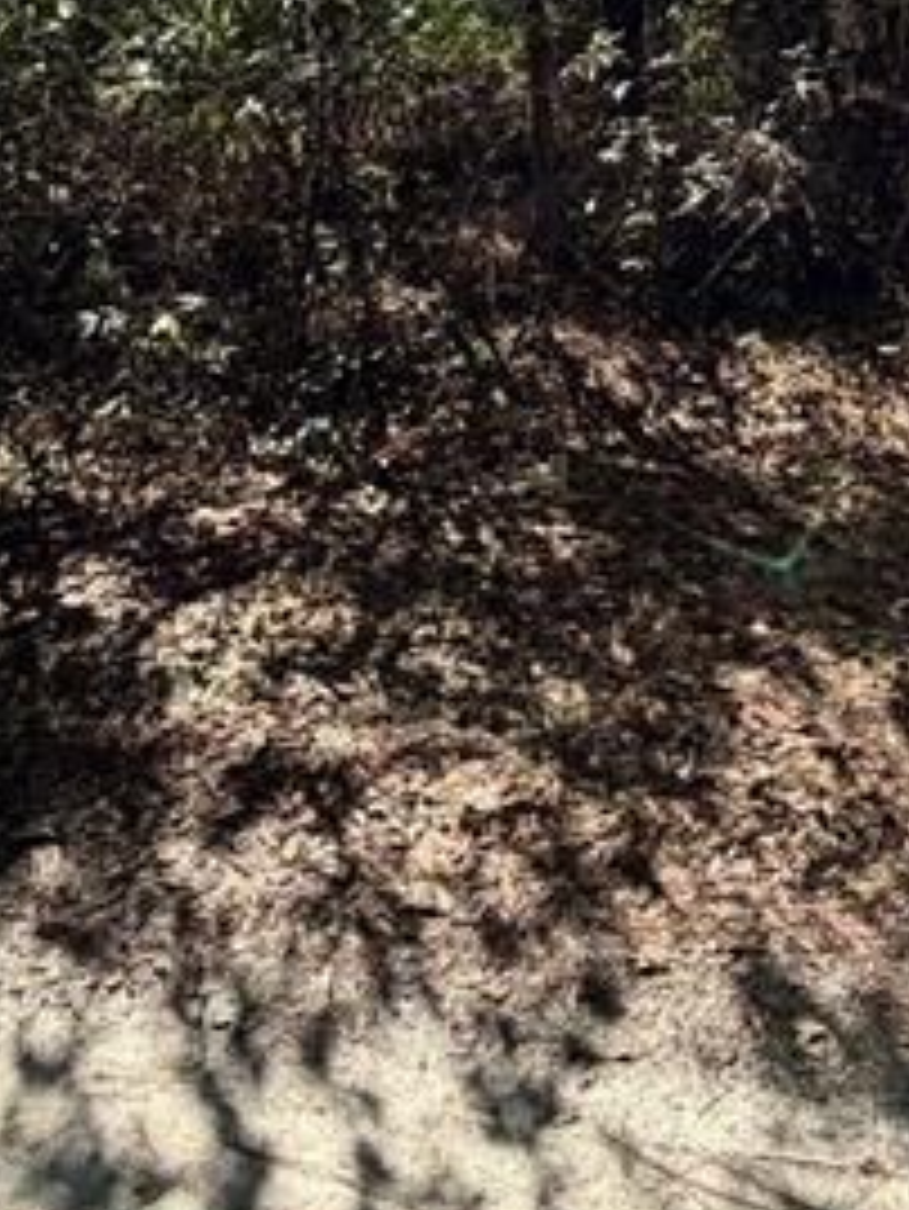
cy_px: -162
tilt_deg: +4.4
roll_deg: +1.7
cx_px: 518
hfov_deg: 35.9
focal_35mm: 40
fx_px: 1399
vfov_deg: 37.8
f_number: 2.2
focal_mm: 2.22
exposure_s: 1/672
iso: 40
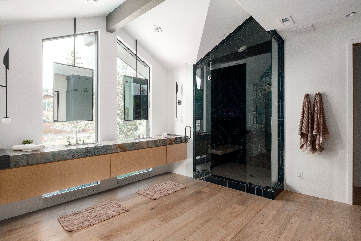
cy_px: 120
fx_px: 181
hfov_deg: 90.0
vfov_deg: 67.4
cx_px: 180
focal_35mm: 18
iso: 400
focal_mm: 12
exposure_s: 1/125
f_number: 6.4
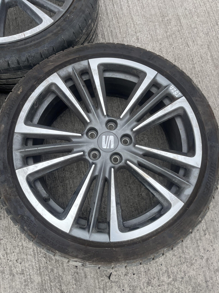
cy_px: 146
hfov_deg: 53.1
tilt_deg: -76.3
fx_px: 219
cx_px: 110
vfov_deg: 67.3
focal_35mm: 26
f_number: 1.6
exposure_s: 1/1404
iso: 50
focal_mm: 5.1
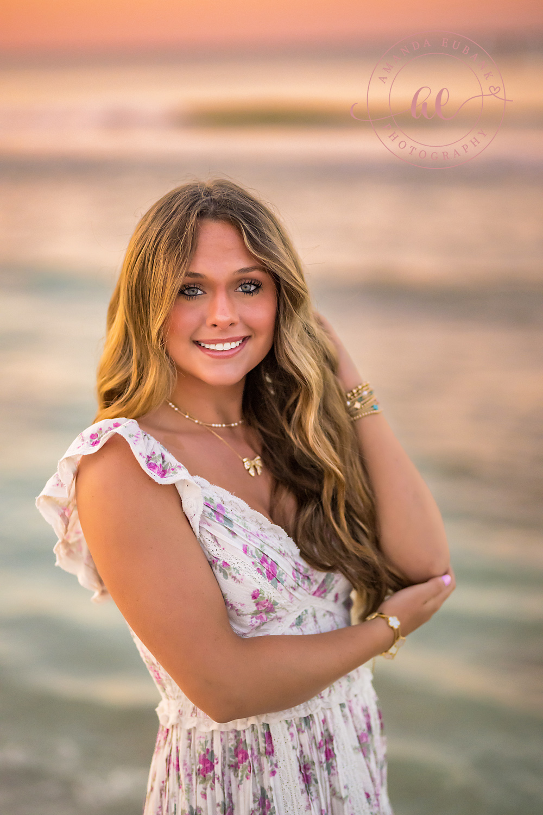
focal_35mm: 85
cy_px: 408
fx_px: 1923
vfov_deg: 23.9
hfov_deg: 16.1
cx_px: 272
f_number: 1.6
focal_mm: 85
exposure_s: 1/10000
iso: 4000
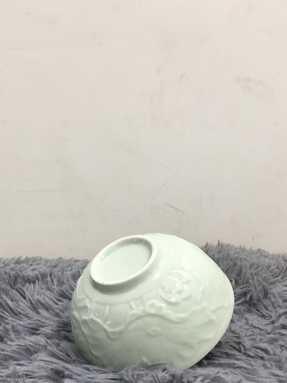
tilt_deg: -11.2
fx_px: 498
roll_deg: +0.7
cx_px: 137
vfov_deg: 41.7
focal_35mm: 45
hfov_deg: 32.2
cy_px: 243
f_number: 2.4
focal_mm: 3.3
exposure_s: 1/33
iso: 100
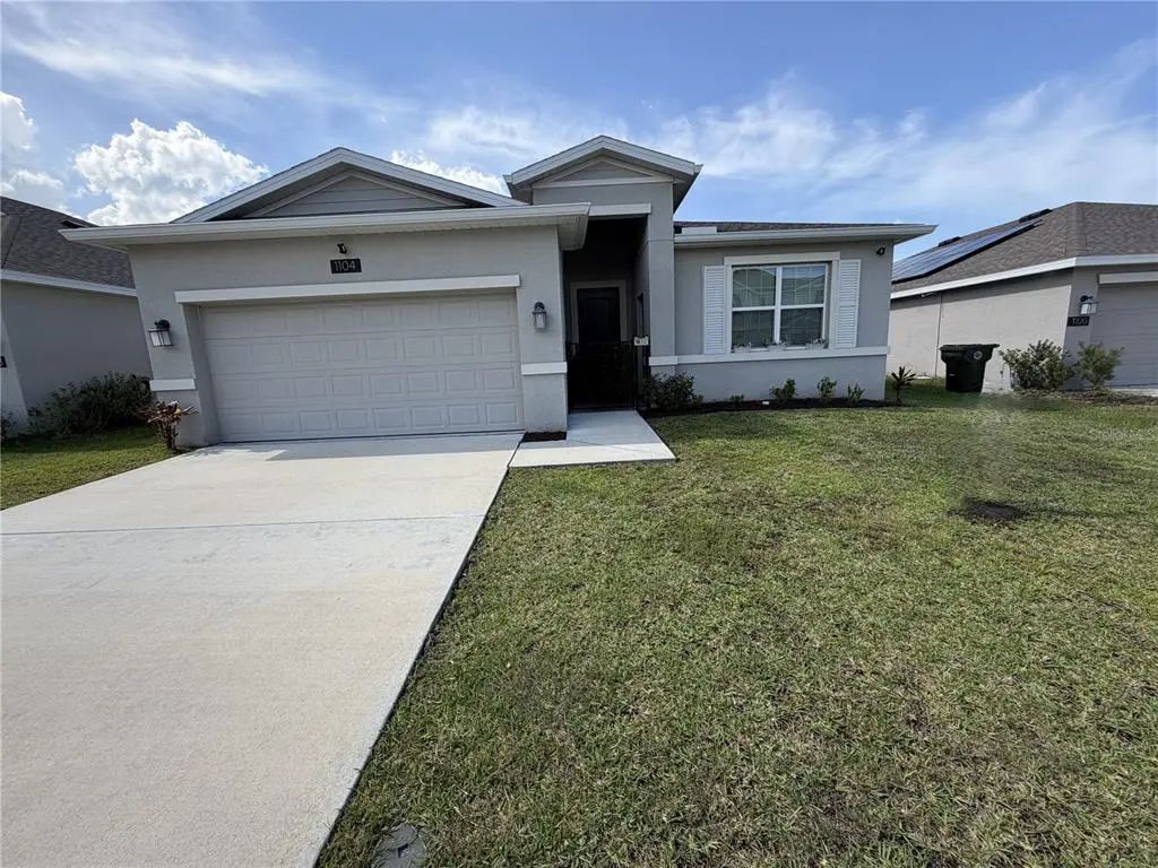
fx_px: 468
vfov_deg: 85.7
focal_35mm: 14
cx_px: 579
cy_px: 434
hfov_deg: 102.1
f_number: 2.2
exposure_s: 1/770
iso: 25
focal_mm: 2.22
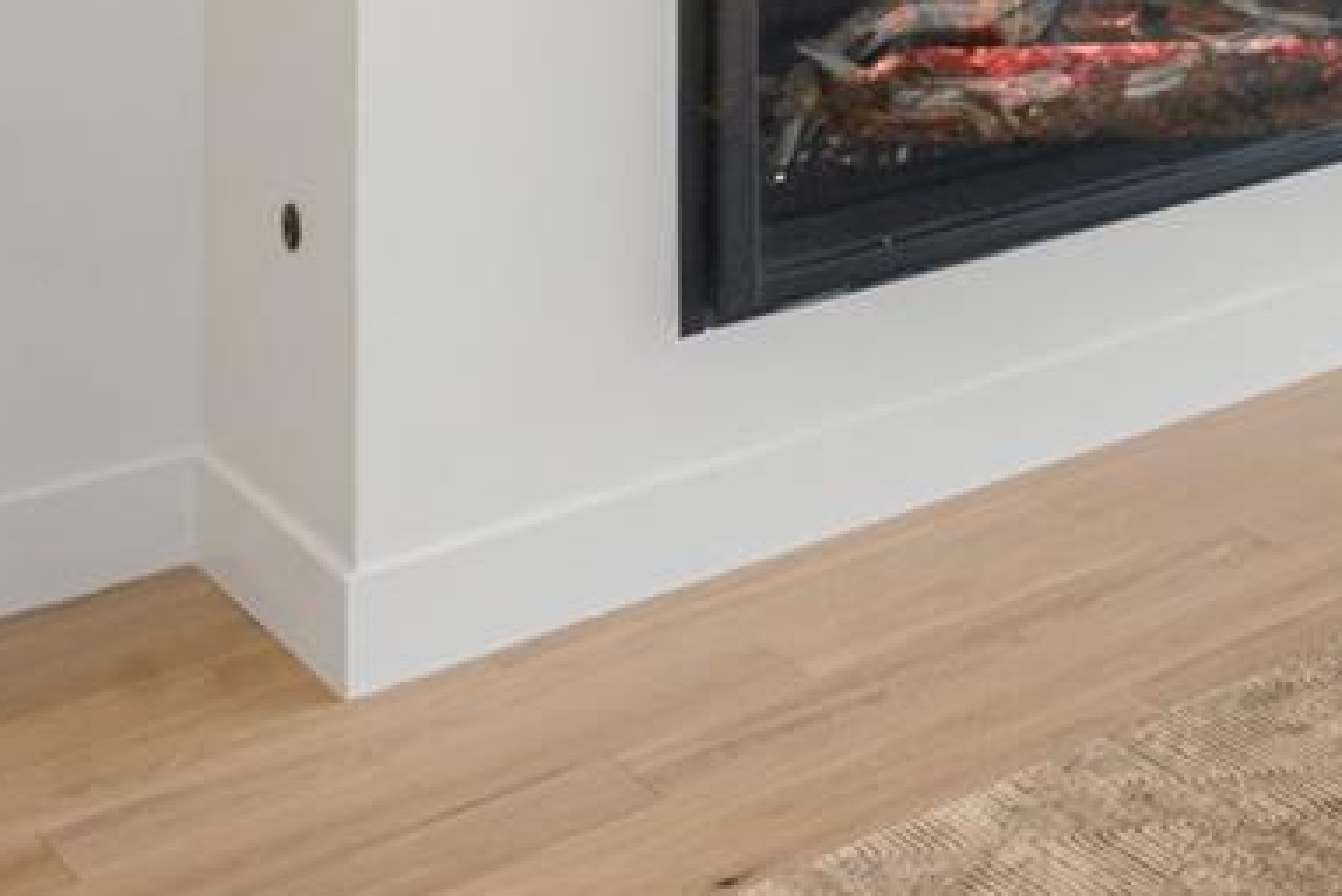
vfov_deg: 17.3
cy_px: -622
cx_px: 2284
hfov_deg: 21.8
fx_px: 2498
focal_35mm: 67
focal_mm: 16
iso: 400
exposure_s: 1/800
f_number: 8
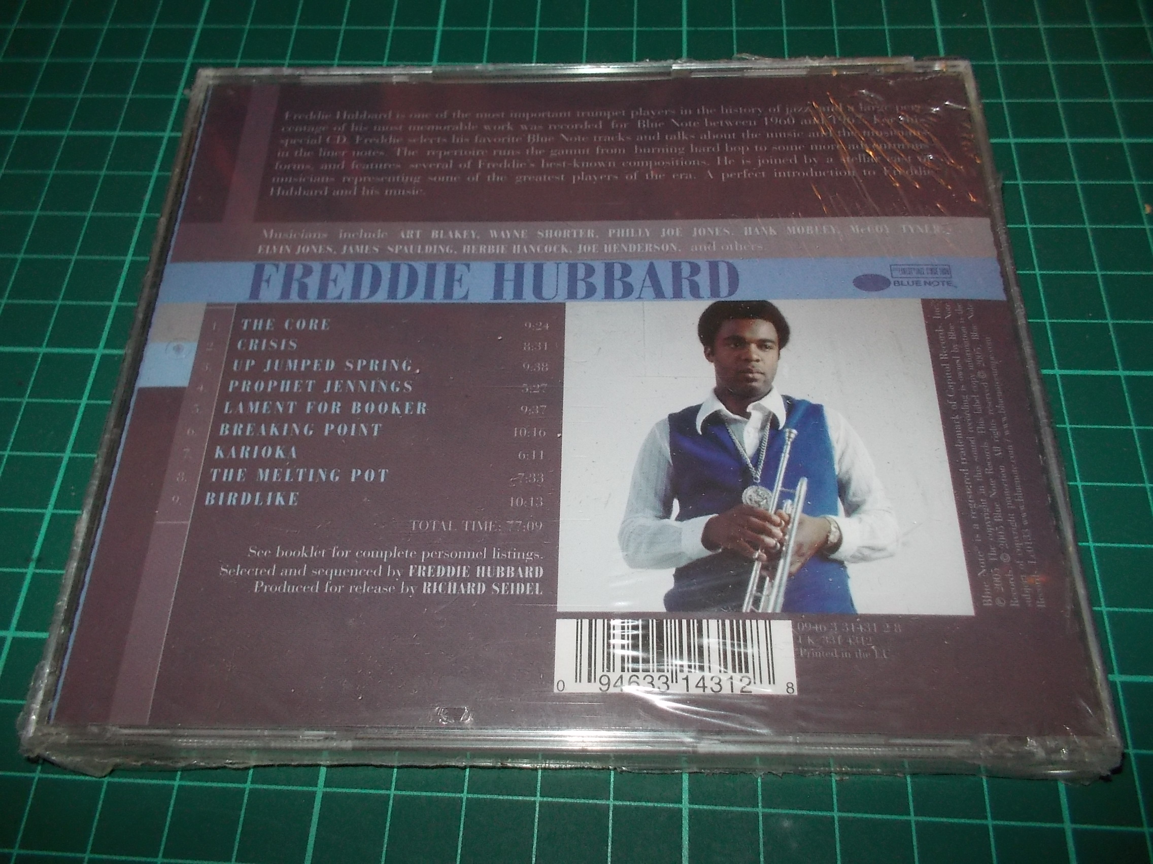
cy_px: 432
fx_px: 966
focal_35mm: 29
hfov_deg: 61.7
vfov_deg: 48.2
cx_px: 576
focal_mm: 4.1
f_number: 3.3
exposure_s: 1/30
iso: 200
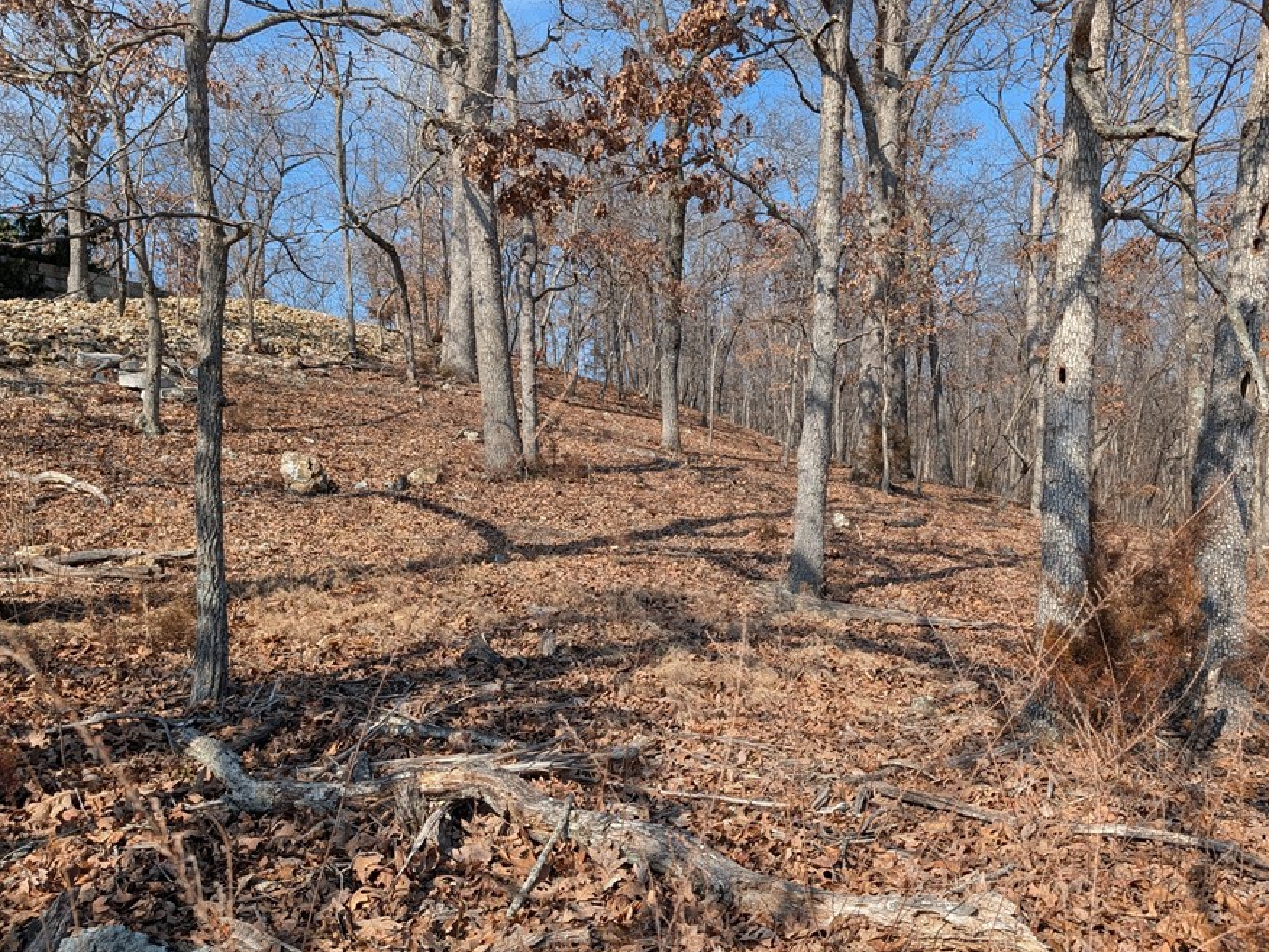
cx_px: 716
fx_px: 1026
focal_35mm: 28
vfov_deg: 49.7
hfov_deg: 63.2
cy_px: 523
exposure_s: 1/607
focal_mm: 6.9
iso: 21
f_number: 1.68
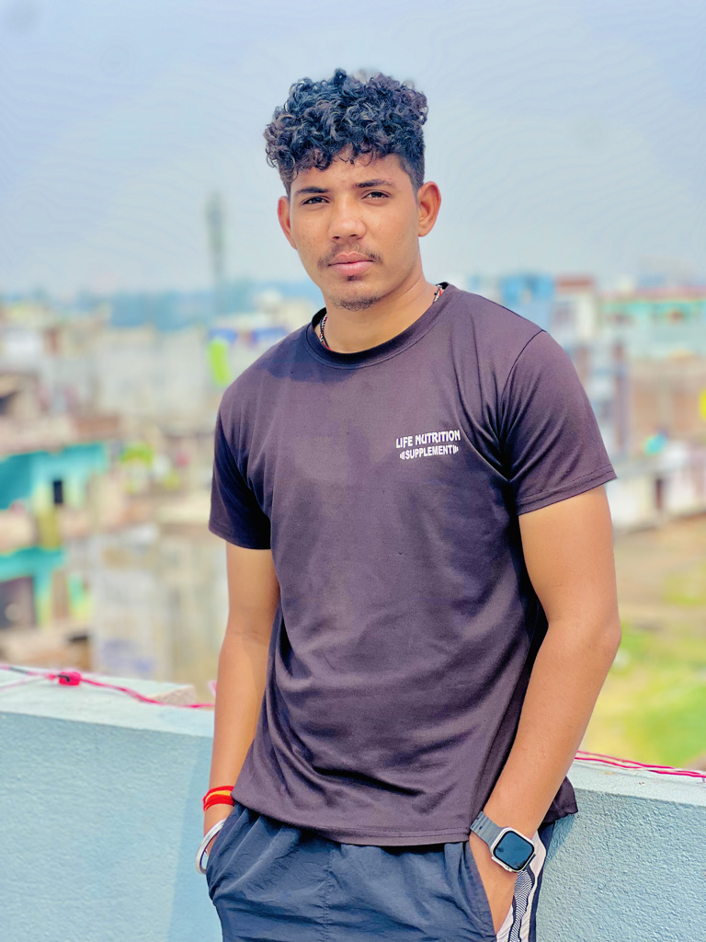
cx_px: 353
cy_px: 471
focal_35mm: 77
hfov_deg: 19.1
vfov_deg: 25.3
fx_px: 2094
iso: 32
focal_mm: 9
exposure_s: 1/384
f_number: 2.8
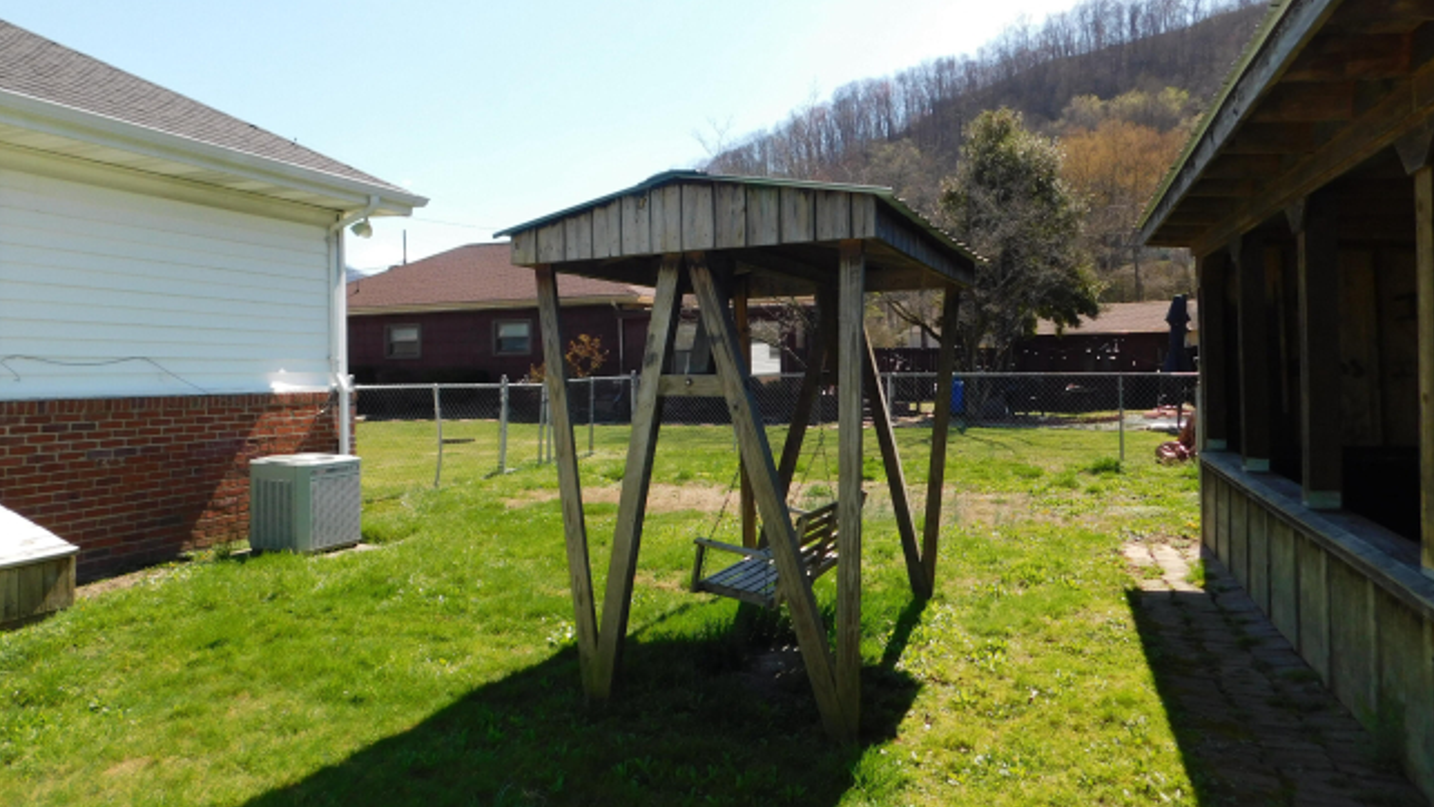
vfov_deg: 44.3
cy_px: 357
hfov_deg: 71.9
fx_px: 989
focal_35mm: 26
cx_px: 697
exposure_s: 1/1000
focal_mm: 4
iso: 125
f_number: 3
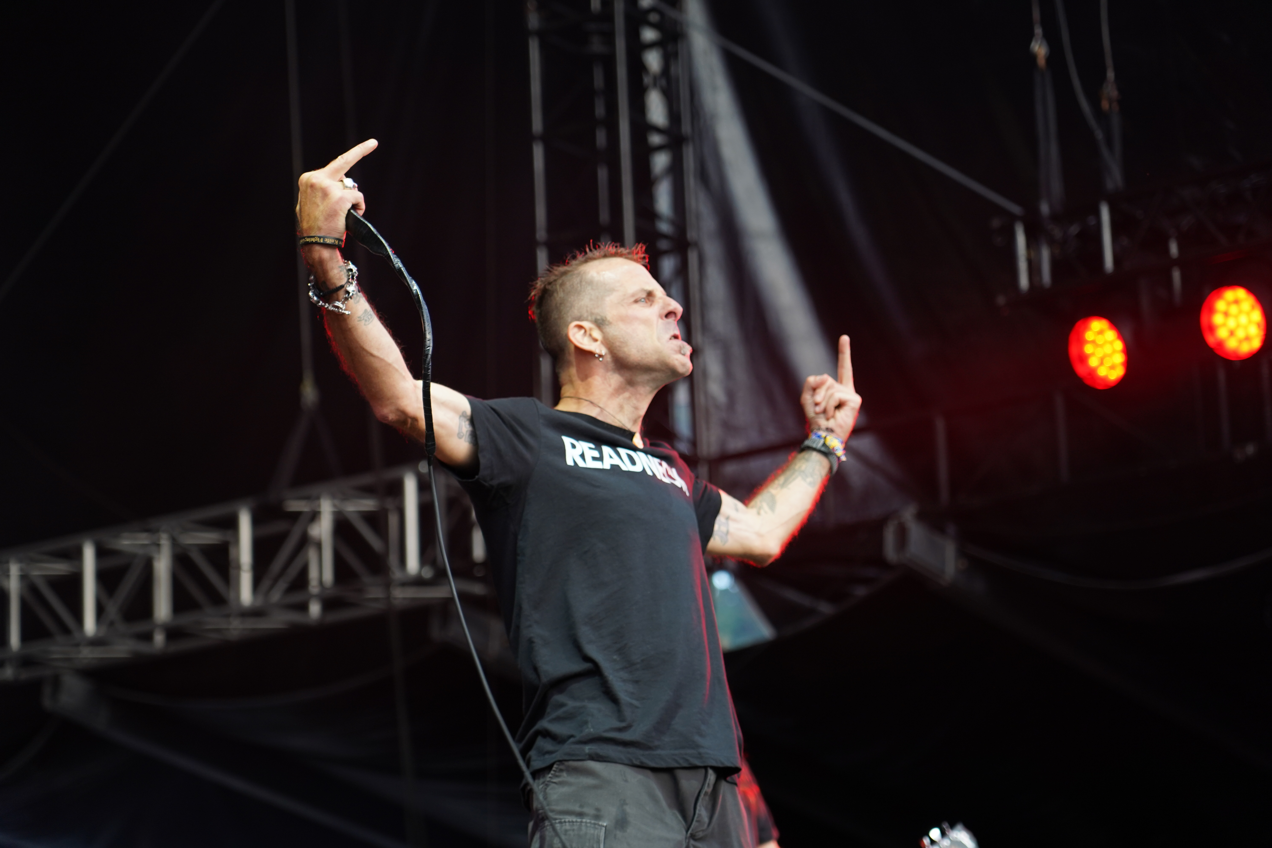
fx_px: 3710
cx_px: 636
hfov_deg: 19.5
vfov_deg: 13.0
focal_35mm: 105
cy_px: 424
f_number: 4
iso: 500
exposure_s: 1/125
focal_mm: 105
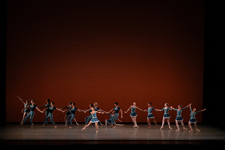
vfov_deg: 13.7
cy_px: 75
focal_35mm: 100
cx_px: 112
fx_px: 625
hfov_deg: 20.4
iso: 5000
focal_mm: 100
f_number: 9
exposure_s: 1/400
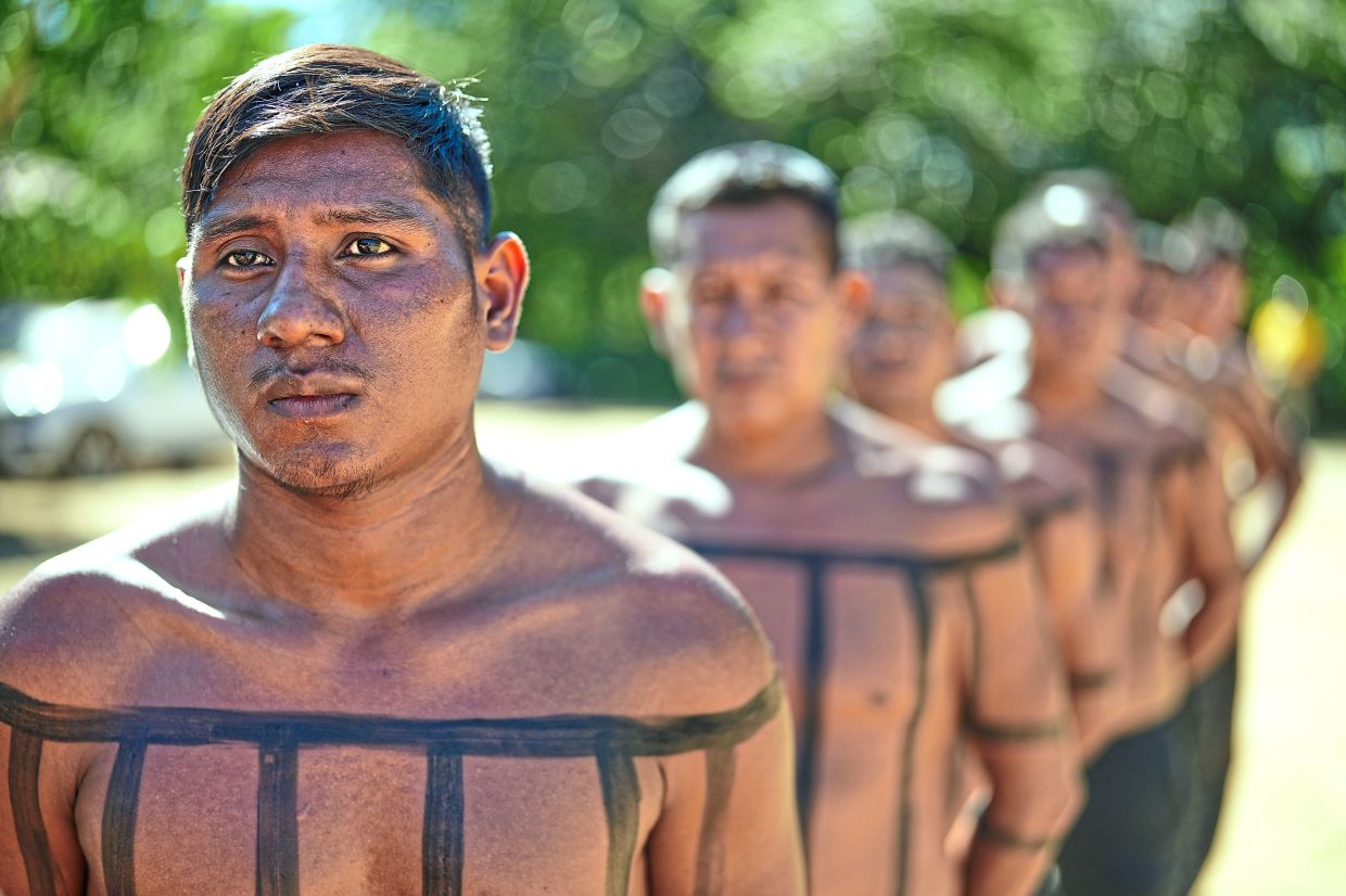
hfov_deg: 39.6
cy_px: 448
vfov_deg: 27.0
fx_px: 1869
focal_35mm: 50
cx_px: 673
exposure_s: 1/1250
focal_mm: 50
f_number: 1.4
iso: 100
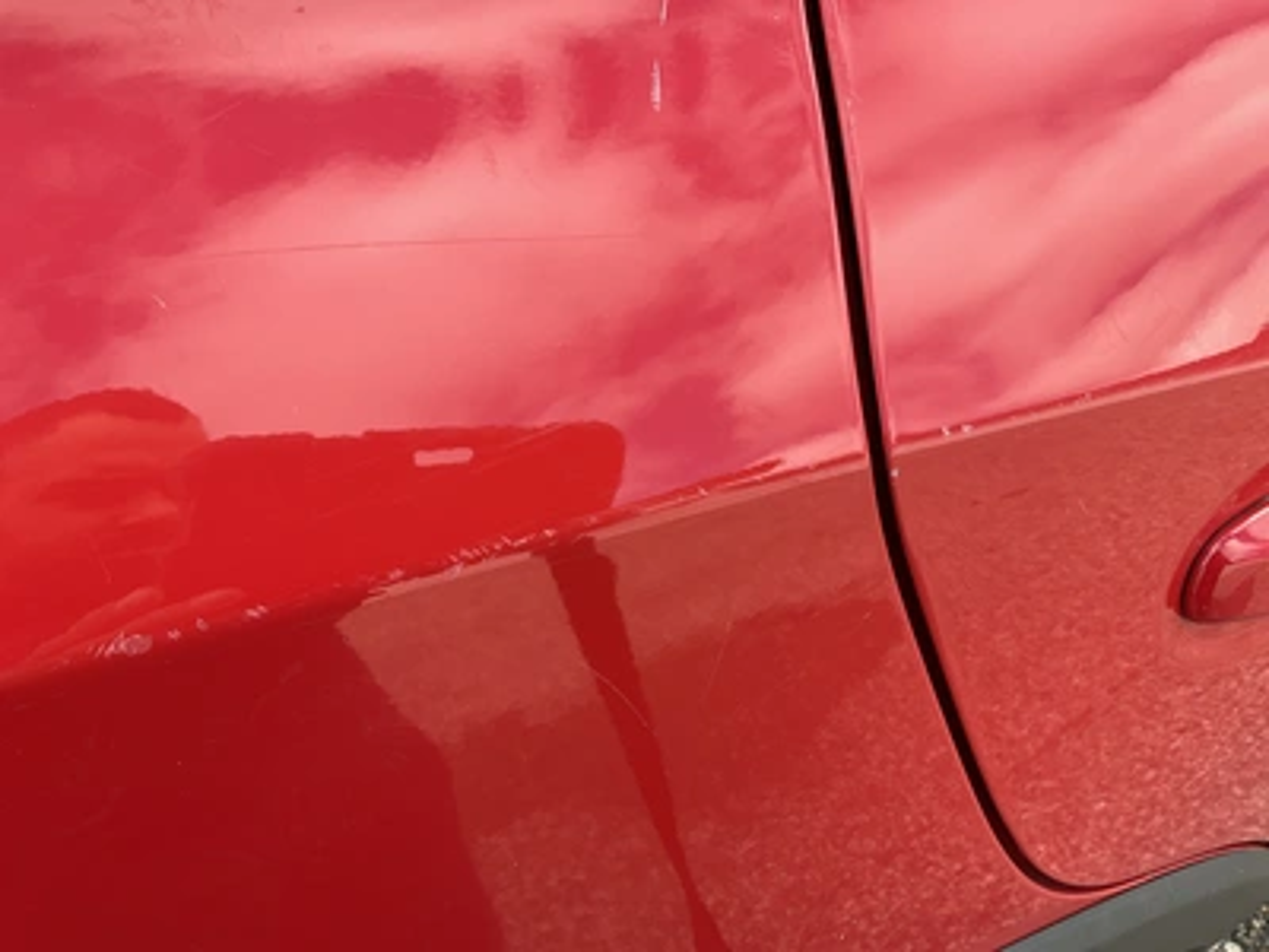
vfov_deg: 48.2
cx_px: 634
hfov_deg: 61.7
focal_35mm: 29
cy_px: 476
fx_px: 1063
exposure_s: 1/154
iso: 20
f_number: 1.8
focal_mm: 3
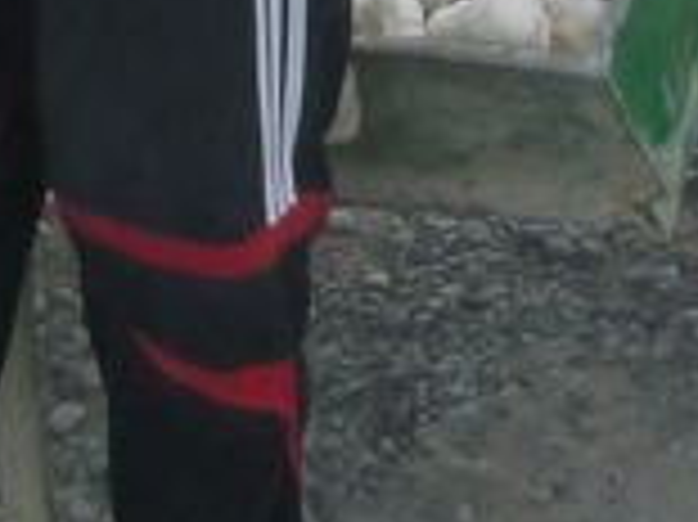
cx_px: 1063
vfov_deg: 7.1
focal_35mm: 194
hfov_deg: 9.9
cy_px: -855
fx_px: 3909
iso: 160
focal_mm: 4.5
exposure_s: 1/400
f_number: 3.1
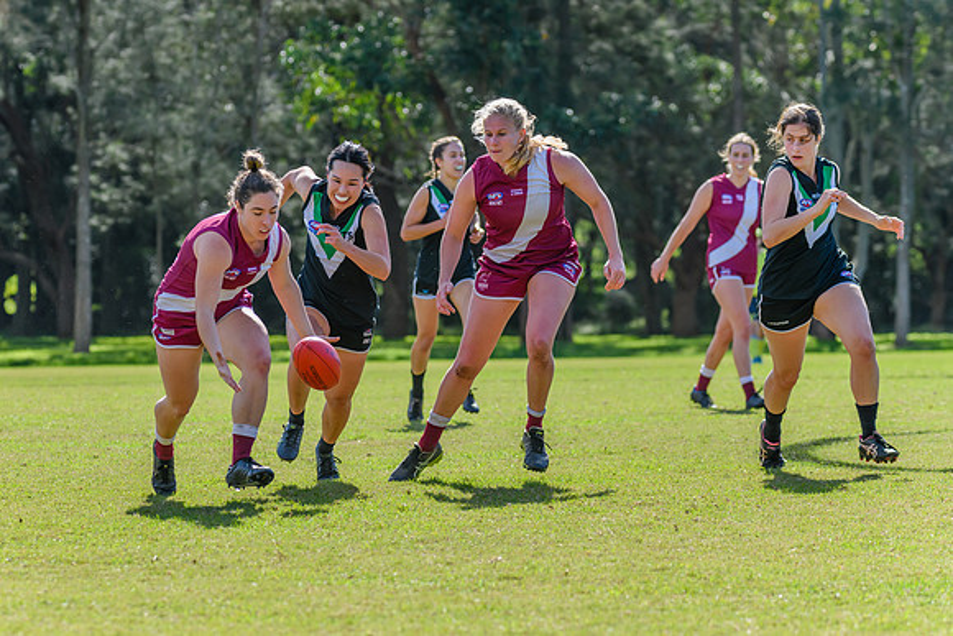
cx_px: 421
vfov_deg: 6.6
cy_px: 313
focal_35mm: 208
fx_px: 5514
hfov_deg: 9.9
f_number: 6.3
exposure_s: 1/1250
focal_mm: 180
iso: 800
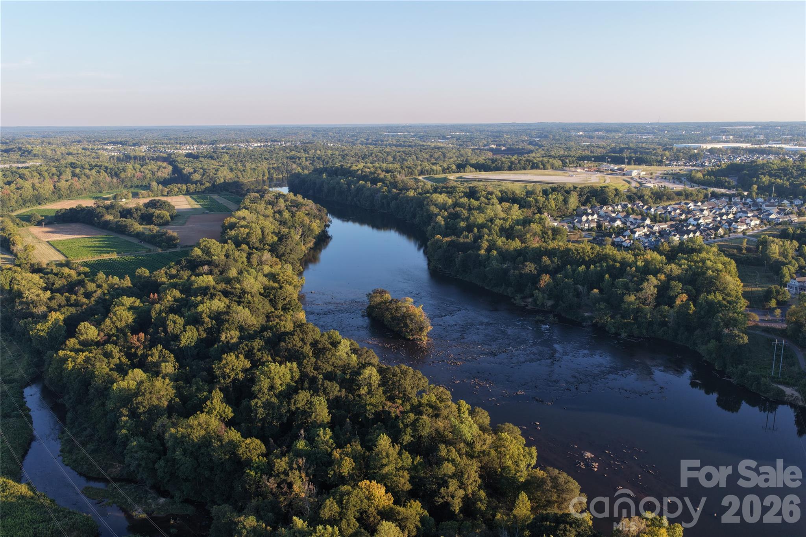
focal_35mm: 28
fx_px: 627
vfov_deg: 46.4
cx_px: 403
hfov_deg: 65.5
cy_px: 268
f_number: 2.8
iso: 250
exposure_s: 1/640
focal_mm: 14.45
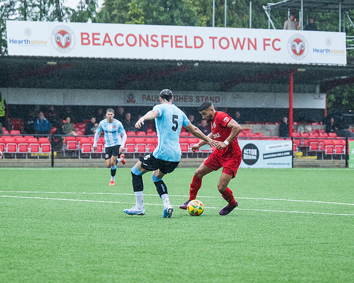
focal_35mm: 217
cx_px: 199
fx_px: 2272
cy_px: 121
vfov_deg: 7.1
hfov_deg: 8.9
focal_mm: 135
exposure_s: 1/3200
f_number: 4
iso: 1000
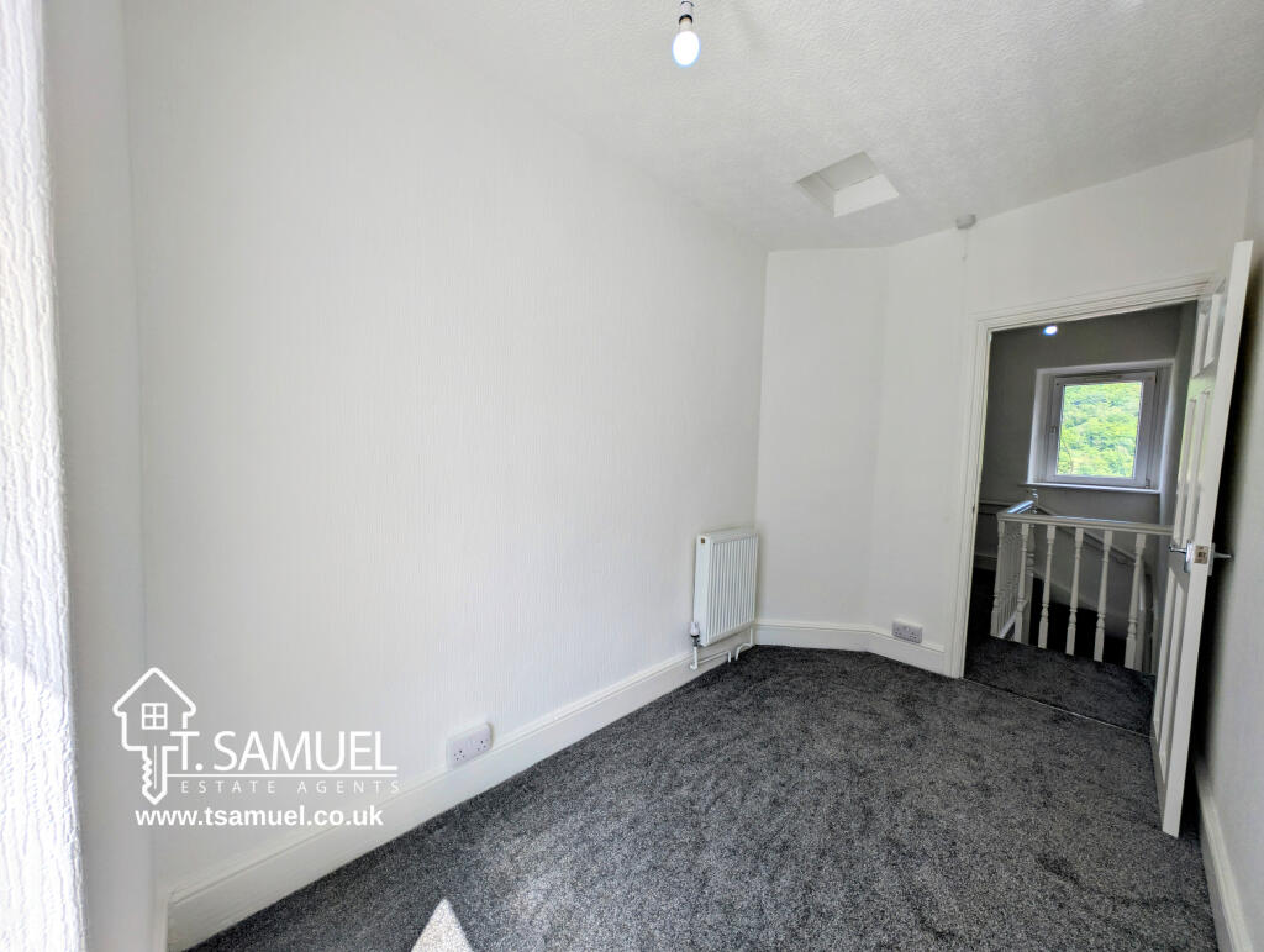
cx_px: 632
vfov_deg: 94.6
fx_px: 439
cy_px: 476
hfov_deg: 110.5
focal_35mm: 12
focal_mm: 2.23
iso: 42
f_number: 1.95
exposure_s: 1/770
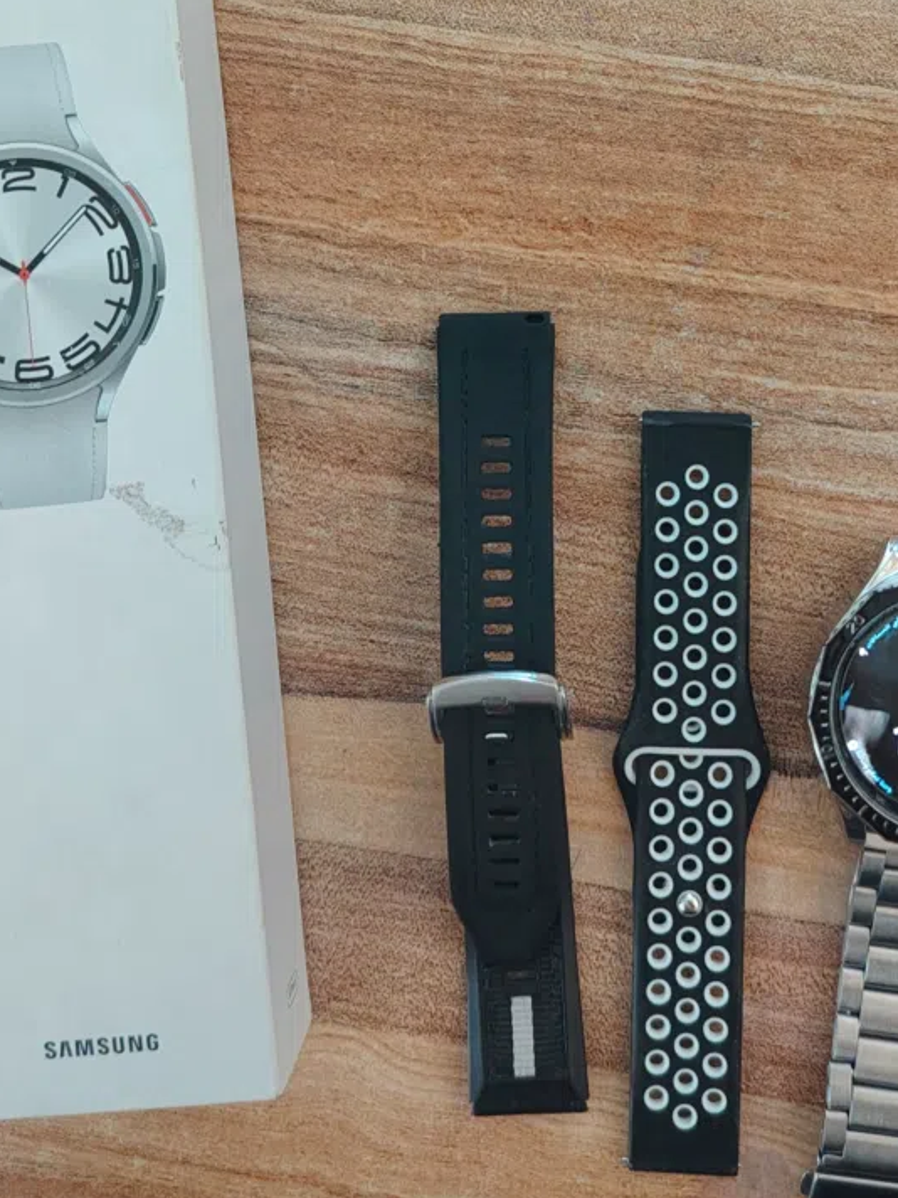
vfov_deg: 39.9
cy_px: 270
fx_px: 1591
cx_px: 535
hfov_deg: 31.4
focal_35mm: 46
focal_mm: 5.25
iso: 1441
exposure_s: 1/25
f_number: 1.75
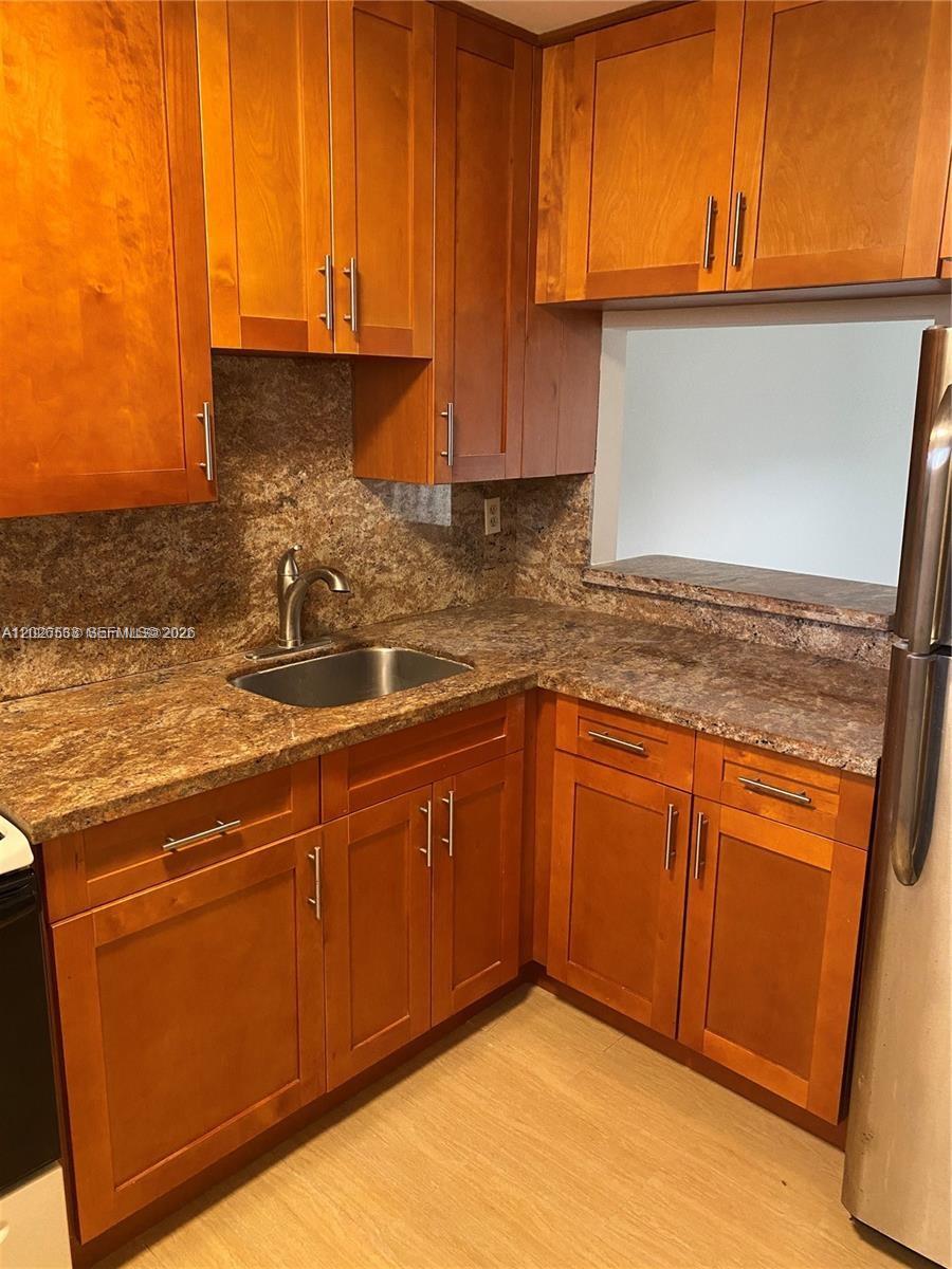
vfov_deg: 67.3
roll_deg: -1.2
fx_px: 953
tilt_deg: -12.8
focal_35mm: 26
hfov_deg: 53.1
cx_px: 476
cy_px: 634
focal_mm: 4.25
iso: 400
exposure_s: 1/40
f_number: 1.8
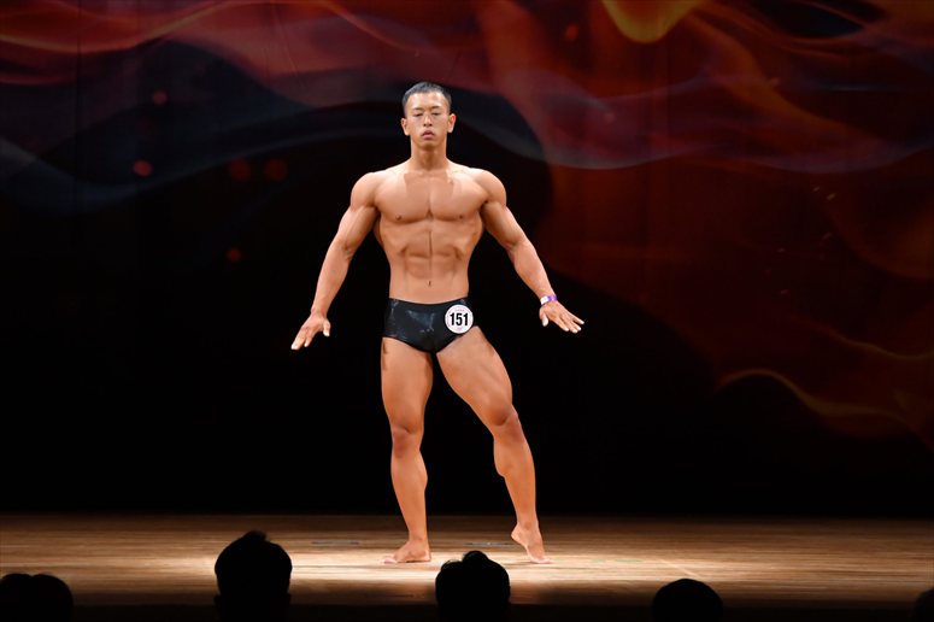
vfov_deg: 6.3
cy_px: 311
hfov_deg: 9.5
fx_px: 5627
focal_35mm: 217
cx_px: 467
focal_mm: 145
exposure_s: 1/400
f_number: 5.6
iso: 3200
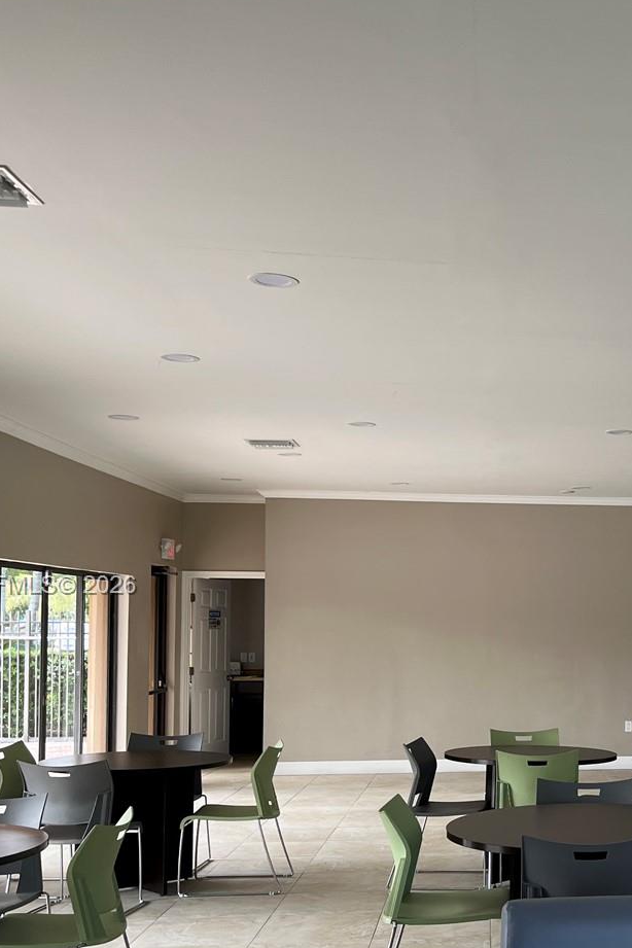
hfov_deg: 27.0
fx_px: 1238
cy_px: 587
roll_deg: +0.2
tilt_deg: +1.4
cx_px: 639
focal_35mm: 47
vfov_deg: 41.6
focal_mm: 5.1
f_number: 1.6
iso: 32
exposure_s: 1/129
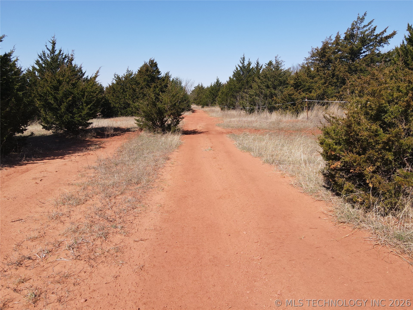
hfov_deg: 71.6
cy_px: 155
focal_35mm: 24
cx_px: 206
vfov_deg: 56.8
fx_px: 286
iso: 100
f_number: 2.8
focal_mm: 4.5
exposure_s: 1/640
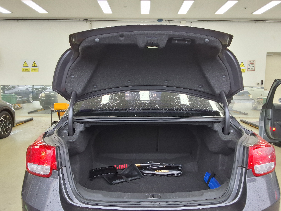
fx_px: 227
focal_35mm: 28
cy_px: 106
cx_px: 140
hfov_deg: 63.4
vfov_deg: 49.7
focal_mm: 2.91
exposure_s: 1/60
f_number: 1.9
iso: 50
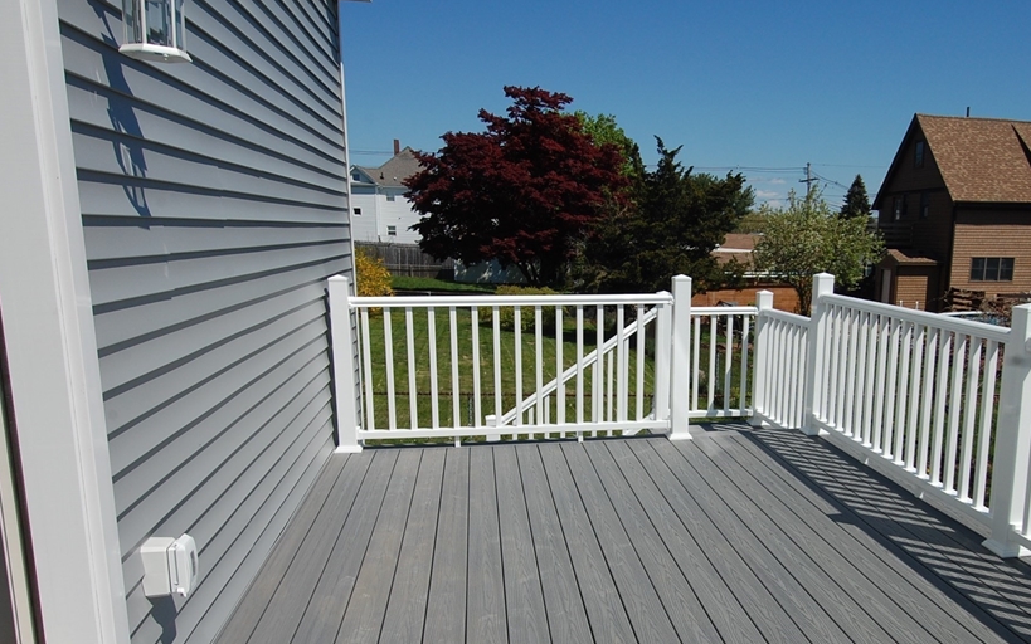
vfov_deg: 43.2
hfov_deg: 64.6
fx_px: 805
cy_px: 417
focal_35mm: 29
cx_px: 622
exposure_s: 1/400
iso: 200
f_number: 10
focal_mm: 15
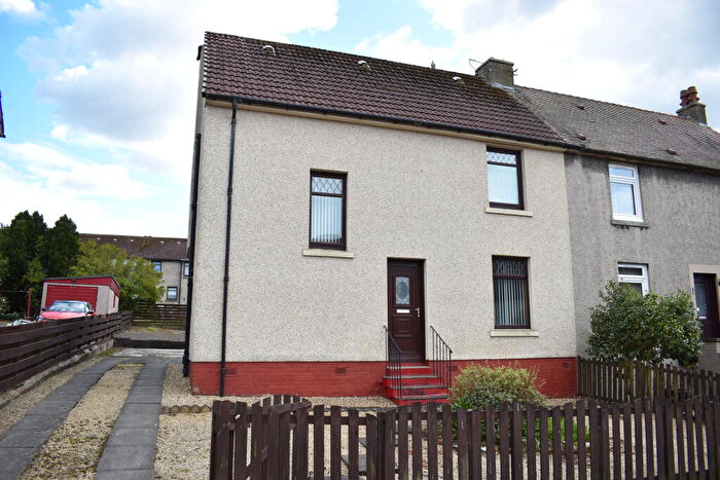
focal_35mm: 27
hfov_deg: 67.4
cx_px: 360
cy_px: 240
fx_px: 540
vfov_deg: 47.9
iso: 100
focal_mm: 18
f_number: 5
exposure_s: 1/200
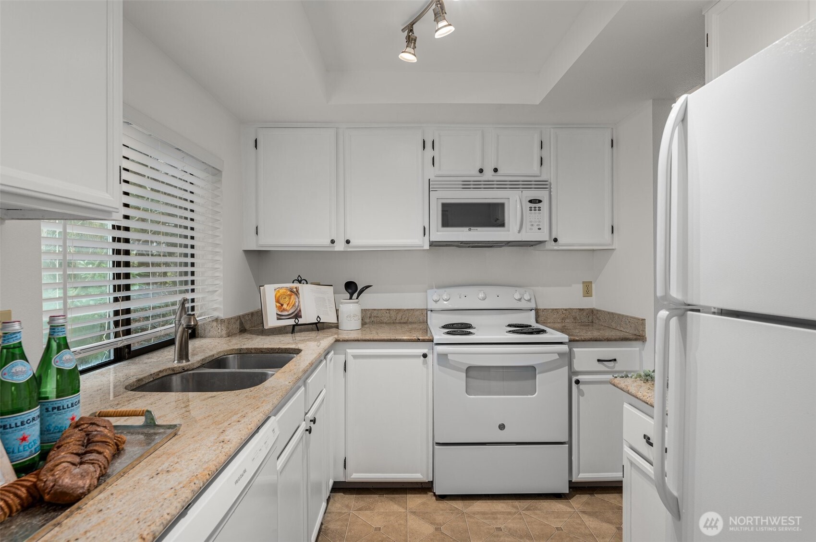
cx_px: 408
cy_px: 271
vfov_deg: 67.3
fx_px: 408
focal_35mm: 18
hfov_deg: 90.1
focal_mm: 18
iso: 320
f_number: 7.1
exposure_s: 1/6
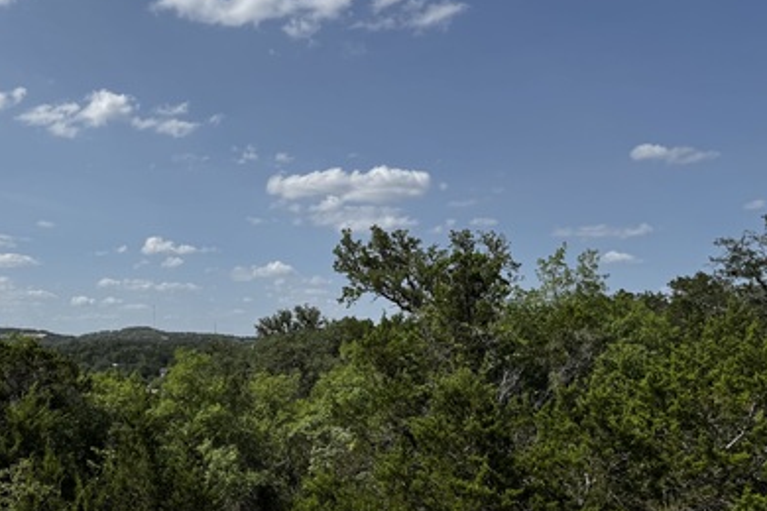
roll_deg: -1.0
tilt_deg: +0.3
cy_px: 316
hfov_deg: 45.7
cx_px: 187
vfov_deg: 32.5
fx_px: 873
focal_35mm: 41
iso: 80
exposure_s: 1/7092
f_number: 1.78
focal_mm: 6.76
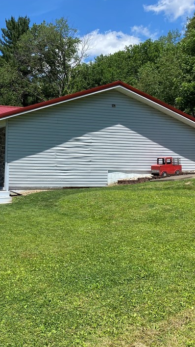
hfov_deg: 27.9
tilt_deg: -0.7
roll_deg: -1.7
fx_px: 377
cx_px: 16
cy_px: 166
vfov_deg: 49.4
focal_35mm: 41
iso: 32
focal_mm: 4.25
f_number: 1.8
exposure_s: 1/2410
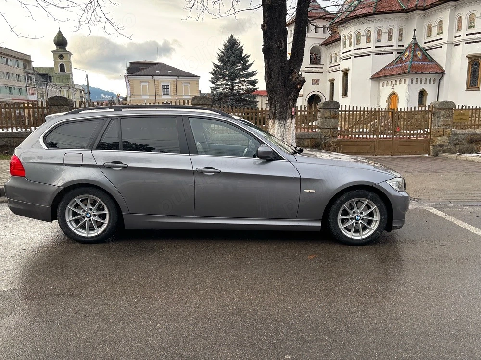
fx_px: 361
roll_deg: +0.9
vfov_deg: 53.1
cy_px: 180
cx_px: 240
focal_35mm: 26
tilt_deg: -9.2
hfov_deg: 67.3
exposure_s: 1/121
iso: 50
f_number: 1.6
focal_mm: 5.96
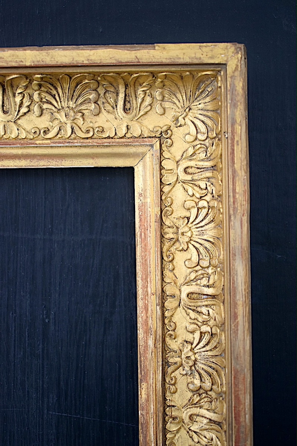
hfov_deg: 26.5
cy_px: 223
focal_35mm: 51
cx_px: 148
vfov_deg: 38.9
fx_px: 631
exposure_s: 1/60
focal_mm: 34
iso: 2000
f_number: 4.5
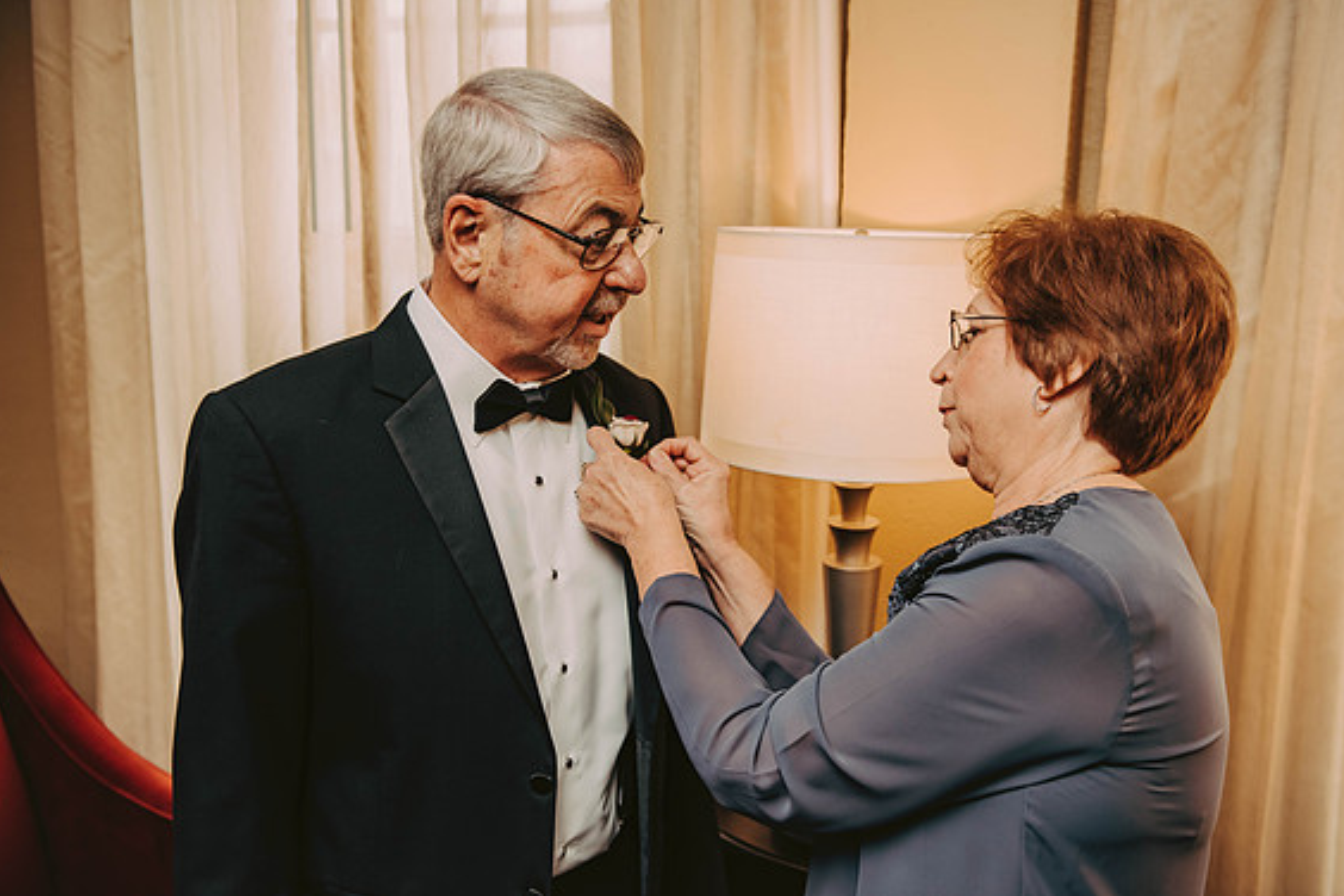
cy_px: 440
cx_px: 684
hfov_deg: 51.9
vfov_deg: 35.9
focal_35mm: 37
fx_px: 1381
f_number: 3.2
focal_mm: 36
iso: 800
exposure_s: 1/250
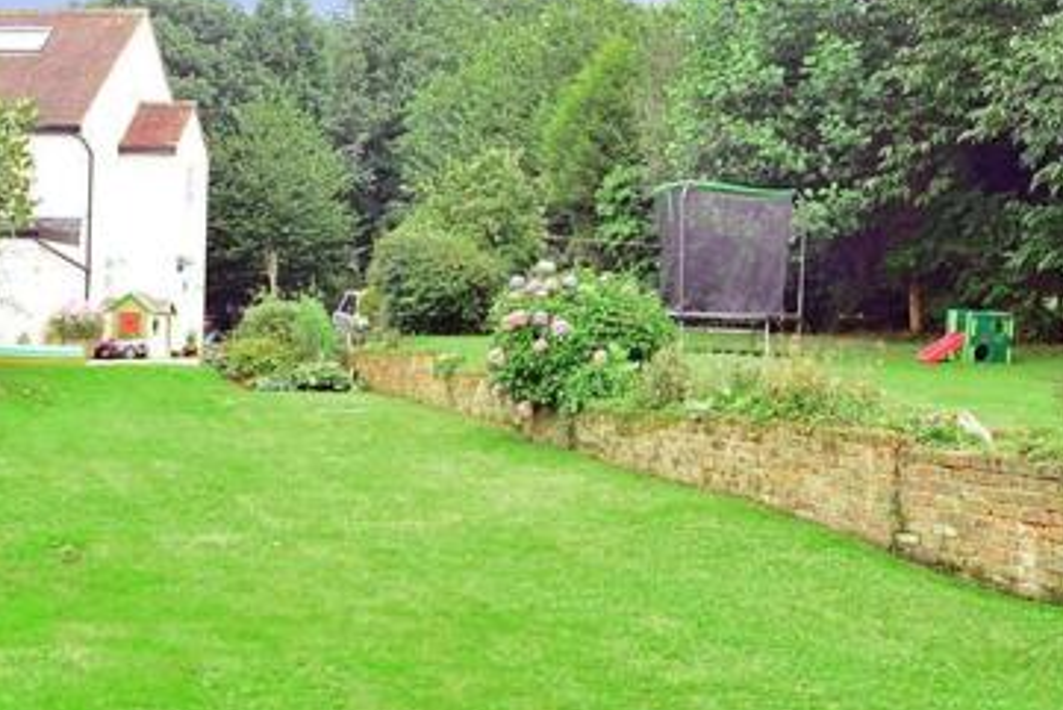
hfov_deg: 39.8
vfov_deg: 27.5
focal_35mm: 49
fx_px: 1447
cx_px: 721
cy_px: 364
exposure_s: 1/20
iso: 200
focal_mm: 18
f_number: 8
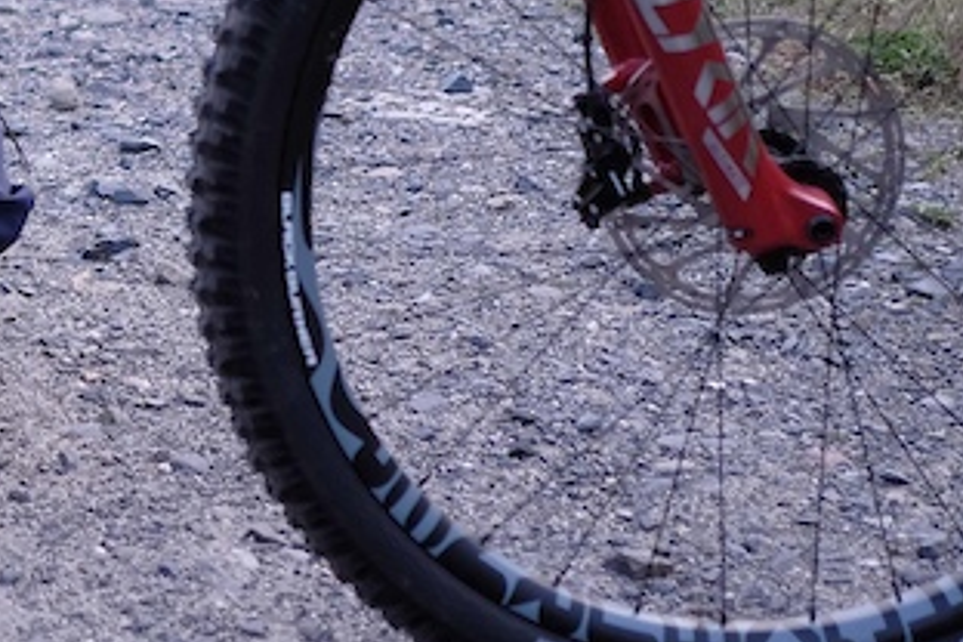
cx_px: -262
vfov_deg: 11.6
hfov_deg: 16.8
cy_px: -199
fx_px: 3076
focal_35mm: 115
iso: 400
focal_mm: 23
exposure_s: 1/500
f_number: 2
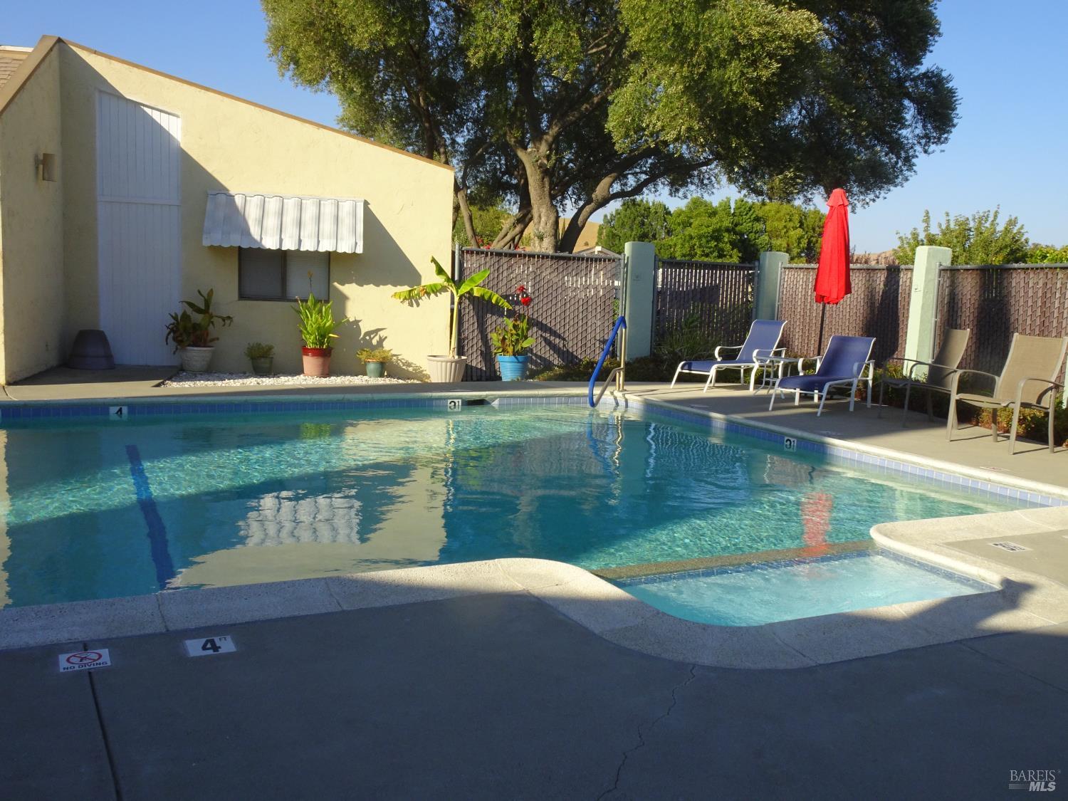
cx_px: 534
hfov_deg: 56.8
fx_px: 987
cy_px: 400
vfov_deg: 44.2
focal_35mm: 32
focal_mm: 5.43
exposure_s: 1/320
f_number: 4
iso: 80
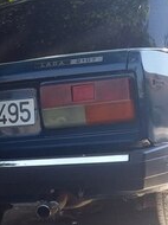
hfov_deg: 18.1
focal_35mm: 81
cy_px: 279
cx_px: 66
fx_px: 525
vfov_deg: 22.1
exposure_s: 1/194
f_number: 2.2
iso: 40
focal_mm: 3.3
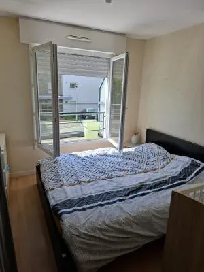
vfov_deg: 73.9
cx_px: 102
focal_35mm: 23
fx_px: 181
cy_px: 136
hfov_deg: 58.9
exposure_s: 1/600
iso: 50
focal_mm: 5.54
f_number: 1.8
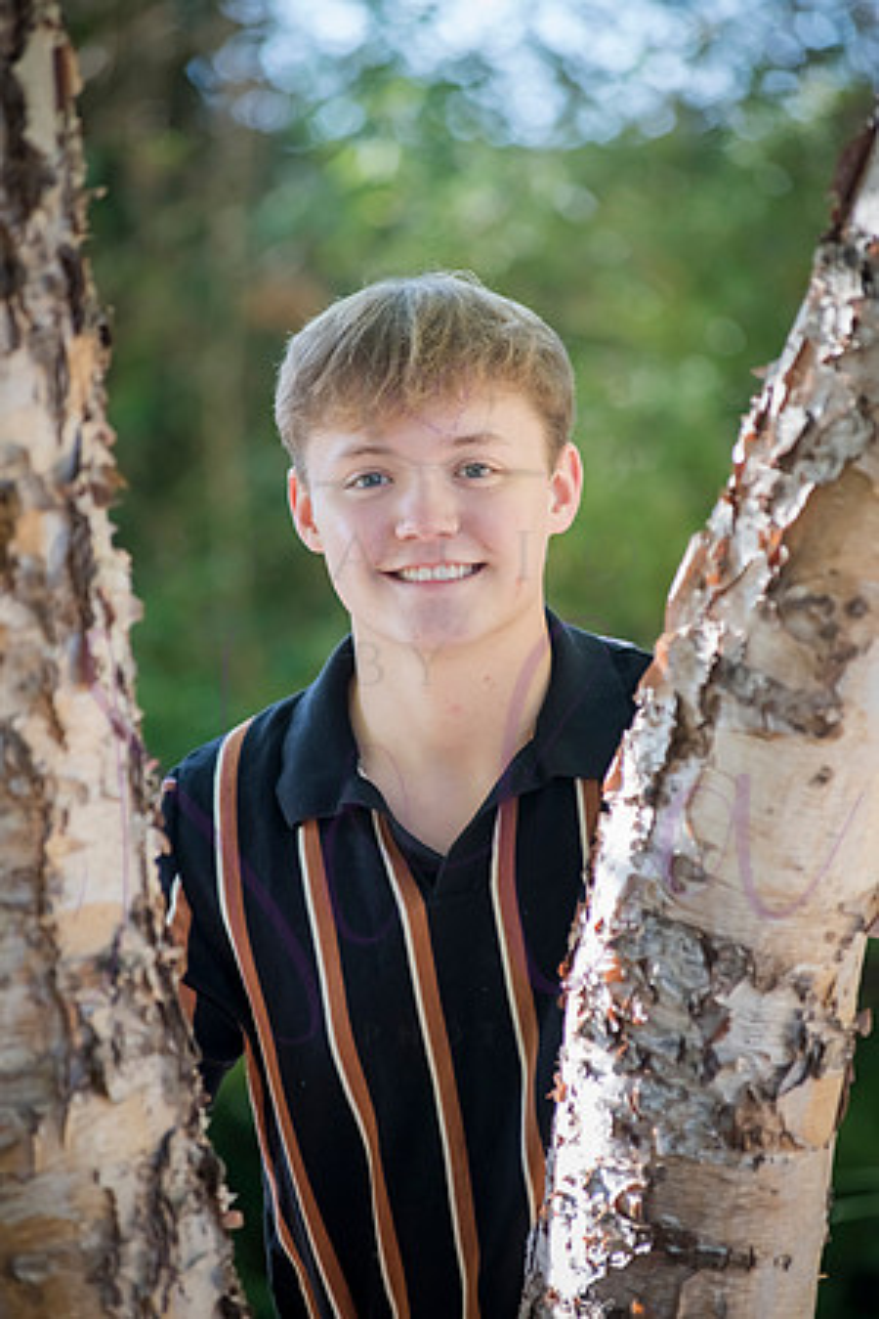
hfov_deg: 7.4
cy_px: 660
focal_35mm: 185
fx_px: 6775
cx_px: 440
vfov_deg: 11.1
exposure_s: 1/320
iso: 800
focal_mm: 185
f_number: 4
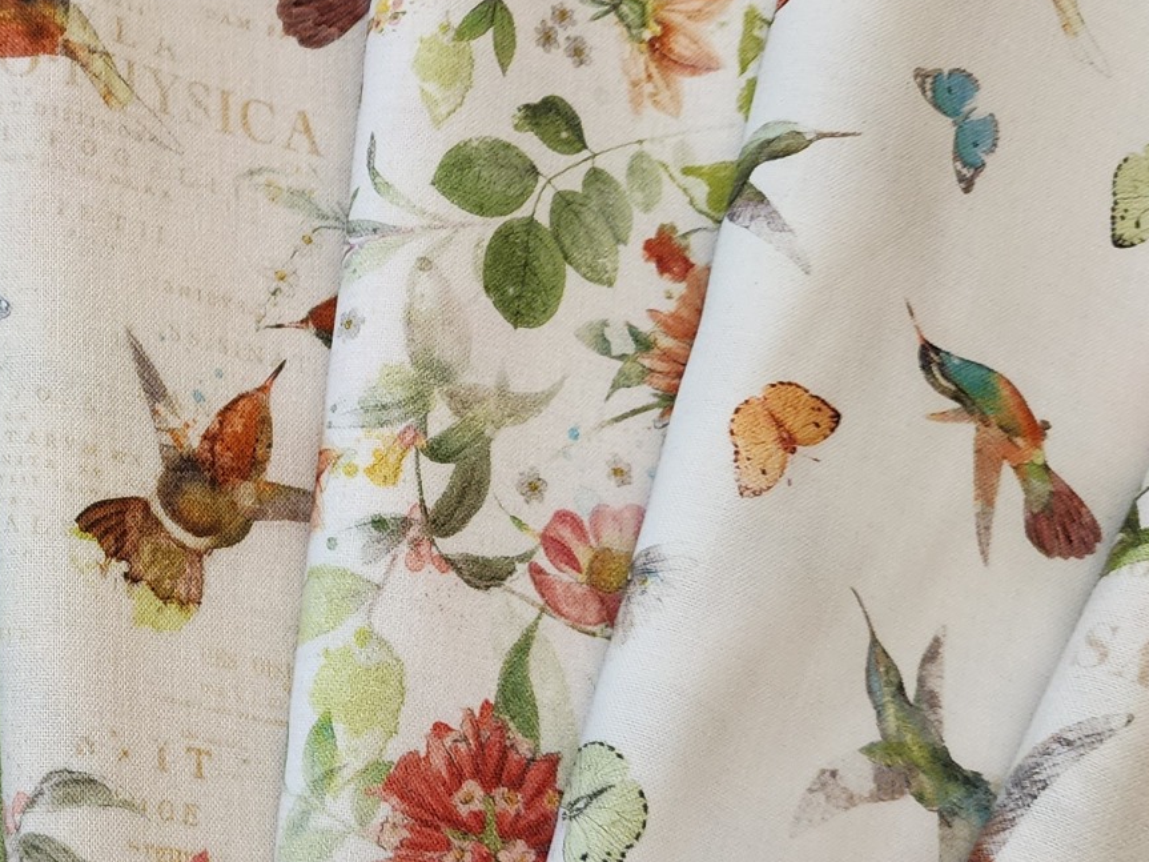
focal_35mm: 64
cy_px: 420
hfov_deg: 28.2
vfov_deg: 22.9
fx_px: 2124
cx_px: -33
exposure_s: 1/120
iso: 500
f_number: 1.8
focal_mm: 6.4
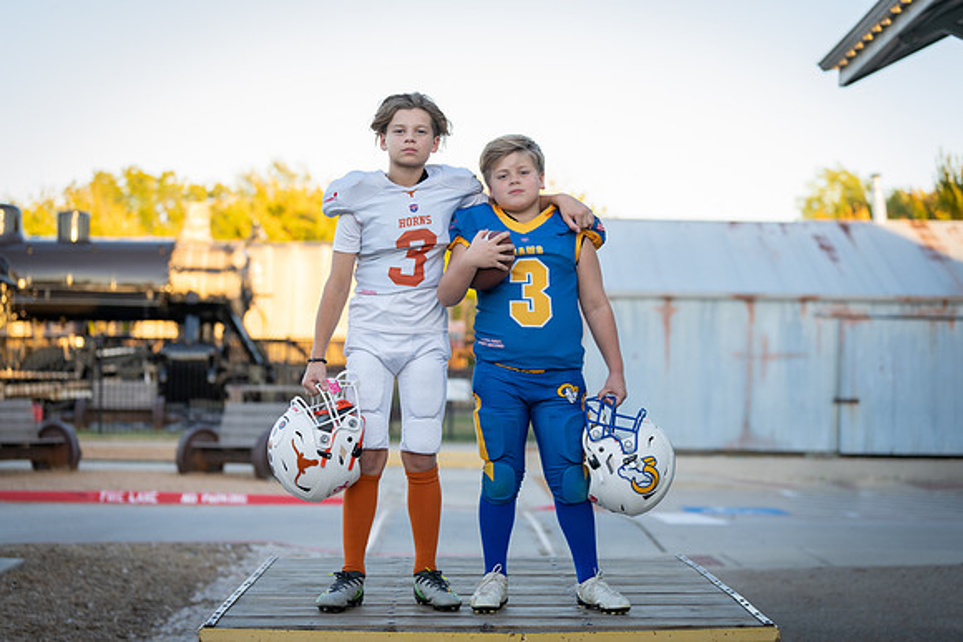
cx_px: 493
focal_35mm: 73
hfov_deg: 27.6
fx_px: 1963
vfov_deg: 18.6
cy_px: 317
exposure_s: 1/320
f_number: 2.8
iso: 250
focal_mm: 70
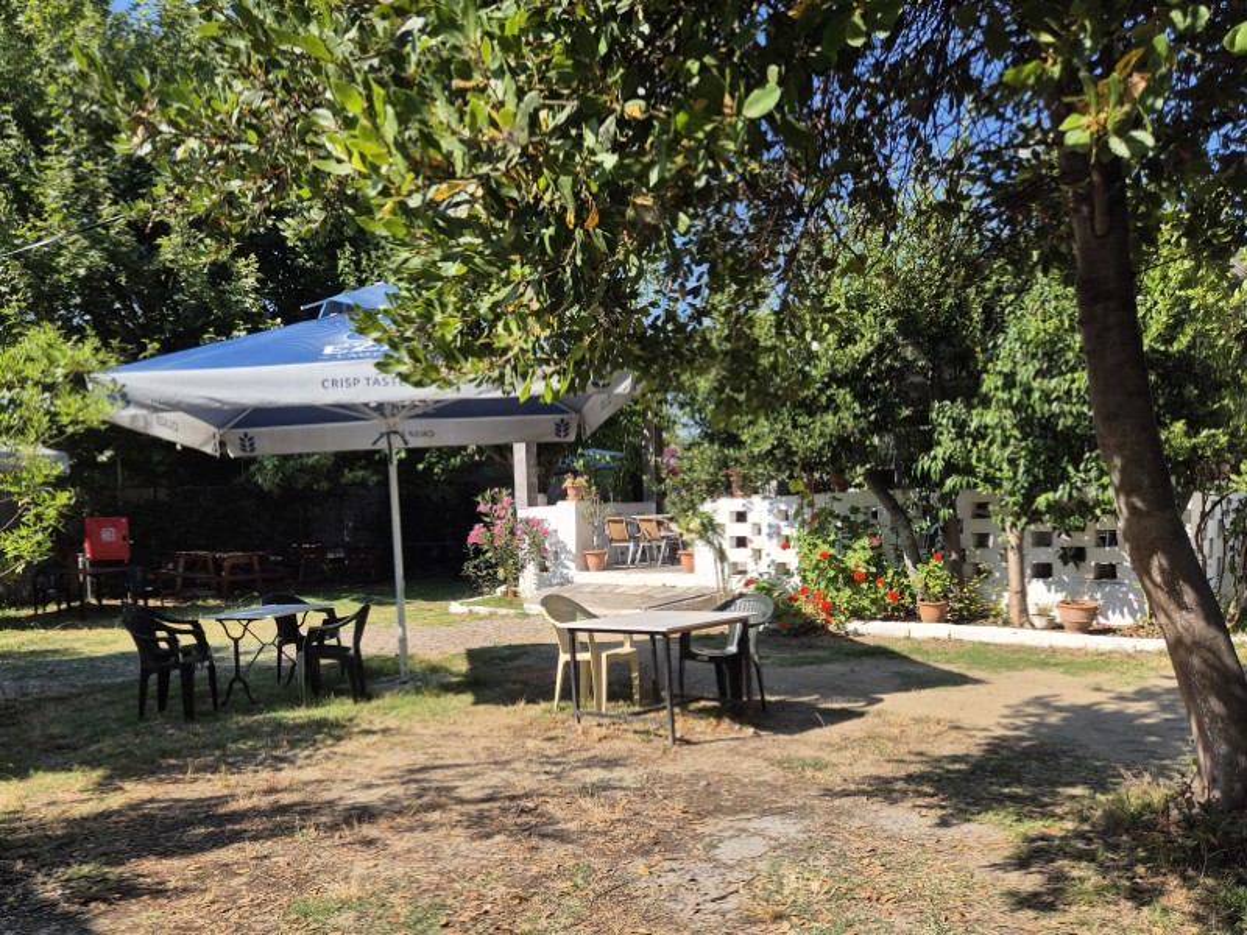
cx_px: 624
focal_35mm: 23
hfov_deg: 73.9
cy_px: 468
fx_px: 829
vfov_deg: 58.9
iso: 25
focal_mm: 5.4
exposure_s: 1/1250
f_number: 1.8
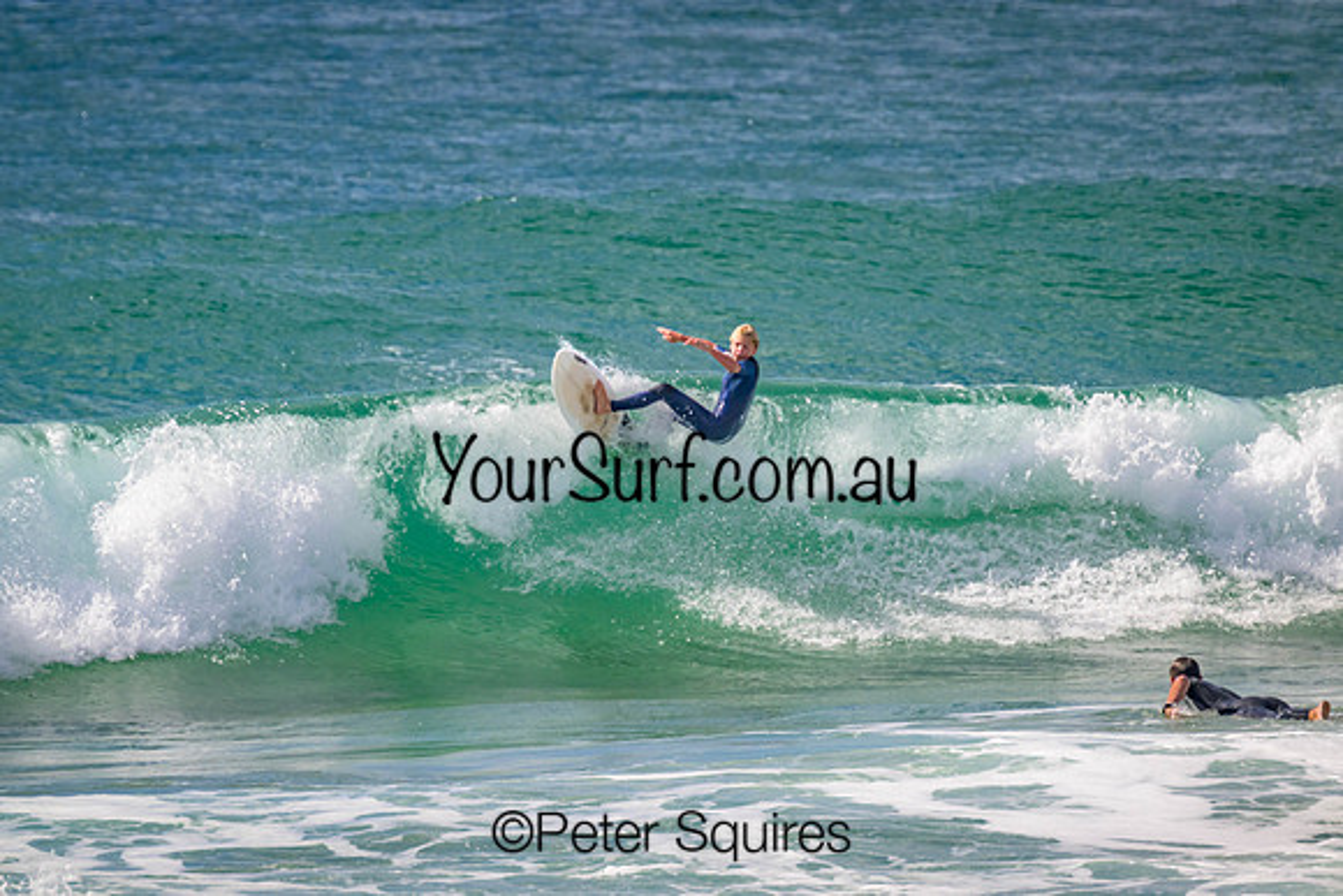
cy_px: 448
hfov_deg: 2.6
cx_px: 672
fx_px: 29850
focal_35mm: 800
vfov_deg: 1.7
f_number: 11
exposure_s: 1/2000
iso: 1100
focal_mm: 800
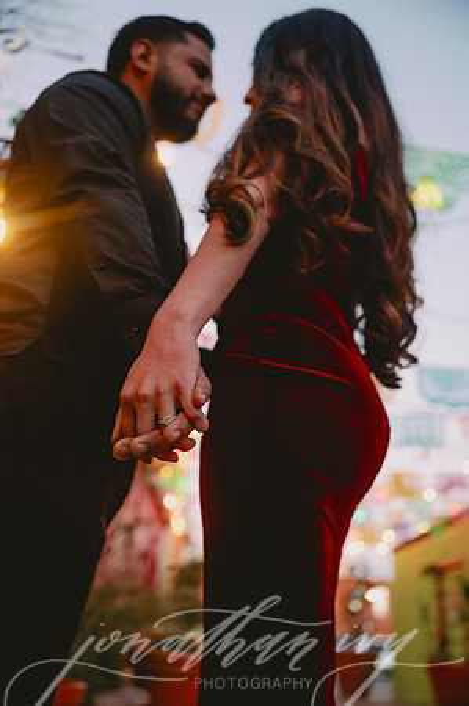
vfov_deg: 54.5
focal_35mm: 35
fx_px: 685
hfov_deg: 37.8
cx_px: 234
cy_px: 353
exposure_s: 1/160
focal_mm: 35
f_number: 2.8
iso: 1600
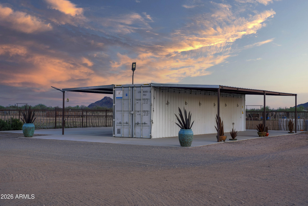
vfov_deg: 25.5
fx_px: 453
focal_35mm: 53
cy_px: 103
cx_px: 154
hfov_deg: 37.5
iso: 160
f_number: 8
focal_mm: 53
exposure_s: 1/640
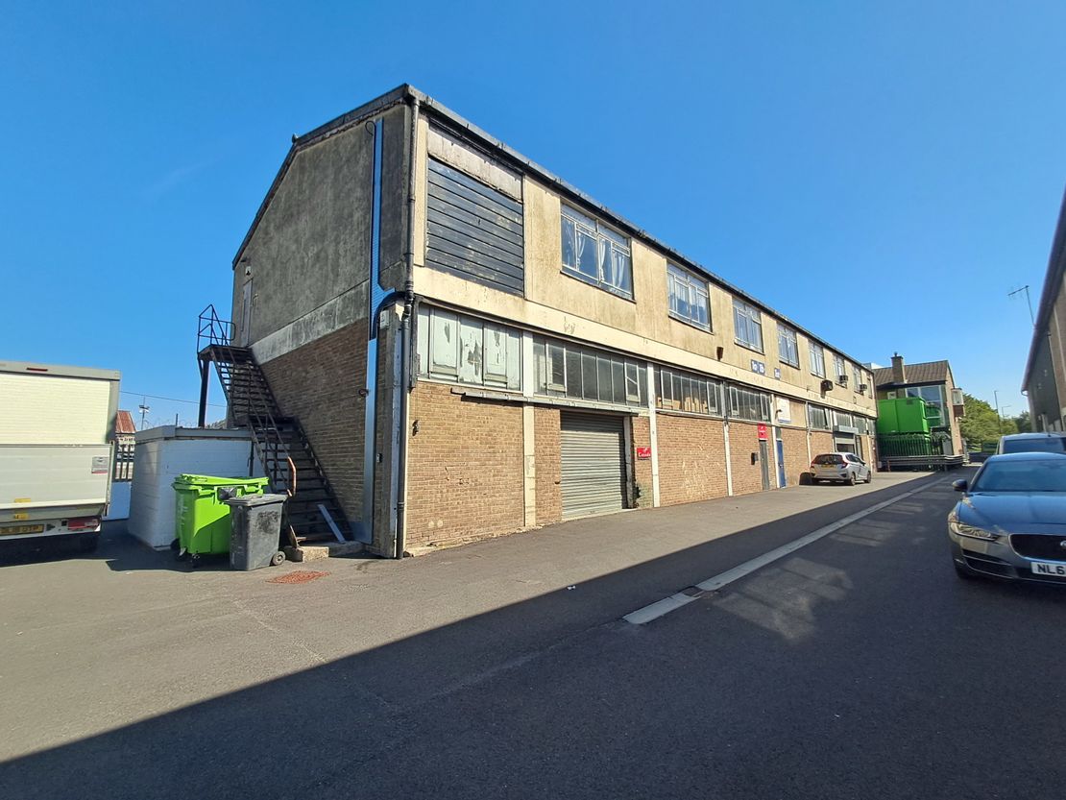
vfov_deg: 78.1
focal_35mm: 16
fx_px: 493
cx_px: 533
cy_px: 400
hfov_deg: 94.5
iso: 40
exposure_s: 1/1295
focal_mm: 1.64
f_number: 2.2
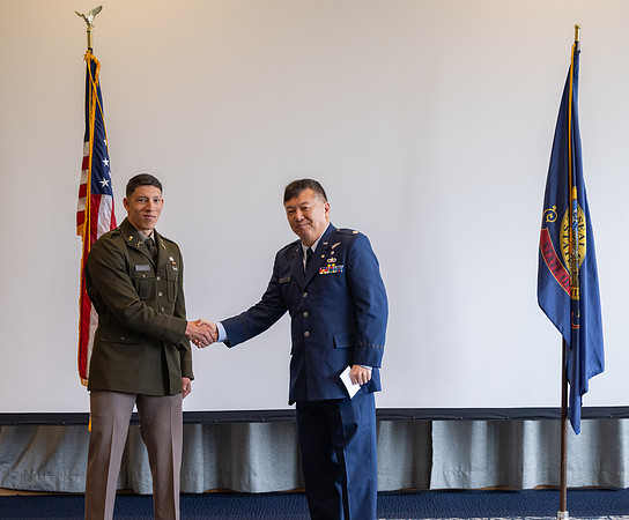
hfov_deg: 22.6
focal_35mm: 83
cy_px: 262
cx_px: 376
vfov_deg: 18.8
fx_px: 1568
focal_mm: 70
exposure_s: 1/200
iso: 500
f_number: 2.8
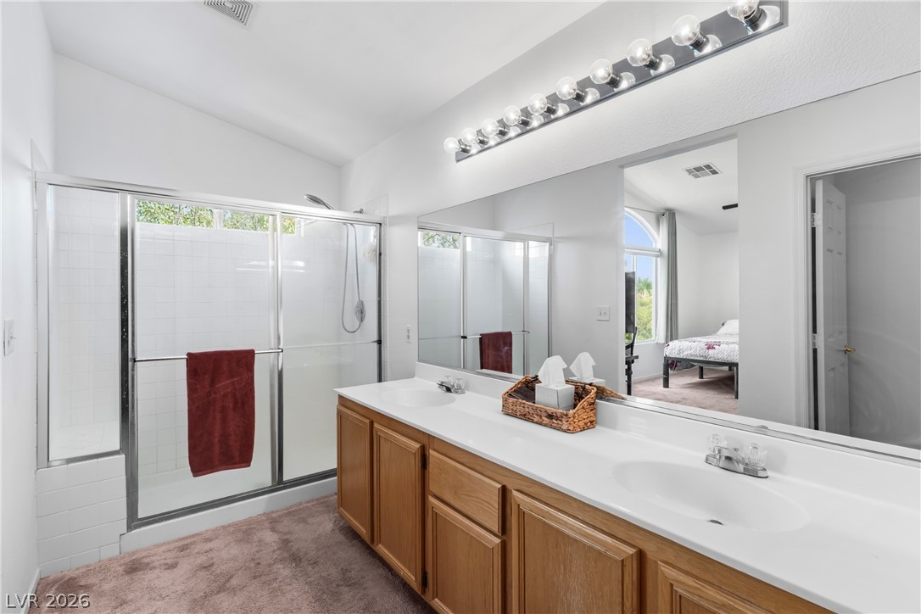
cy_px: 307
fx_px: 435
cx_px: 460
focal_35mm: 17
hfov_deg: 93.3
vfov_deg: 70.4
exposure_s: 1/6
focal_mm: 17
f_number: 8
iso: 400
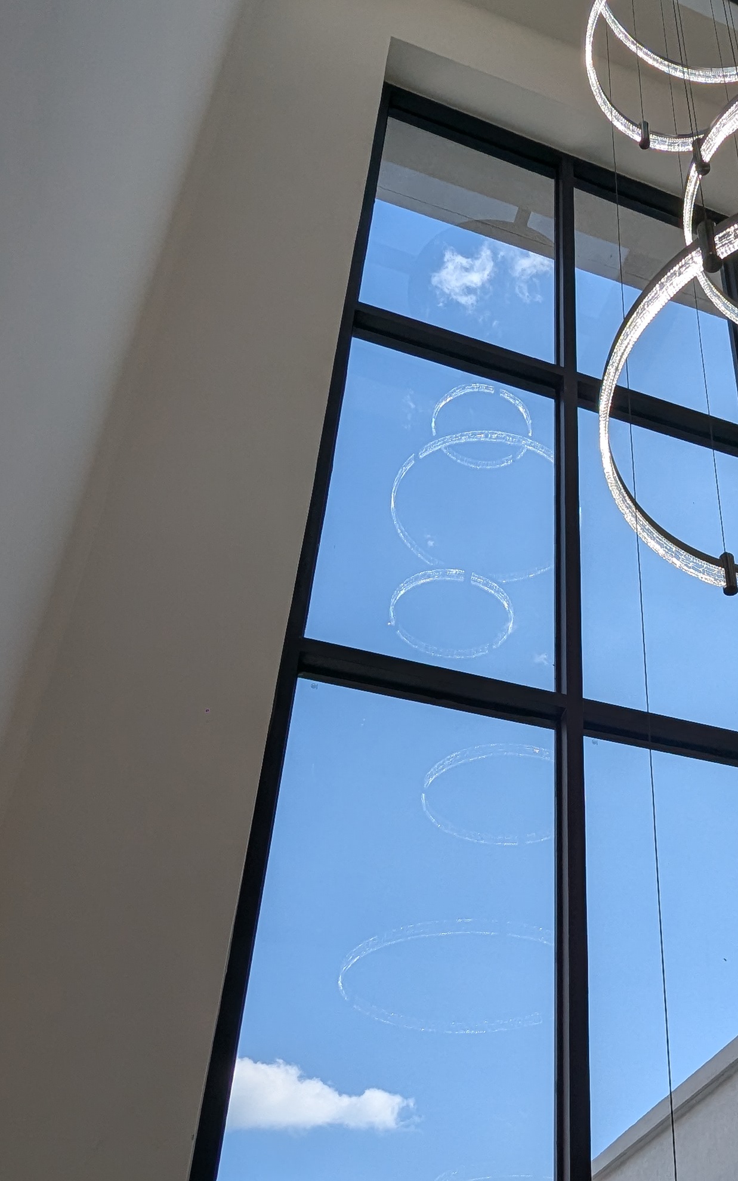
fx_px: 1127
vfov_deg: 54.4
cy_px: 768
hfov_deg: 34.1
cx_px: 678
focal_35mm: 35
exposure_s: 1/838
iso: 43
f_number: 2.2
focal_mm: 2.35
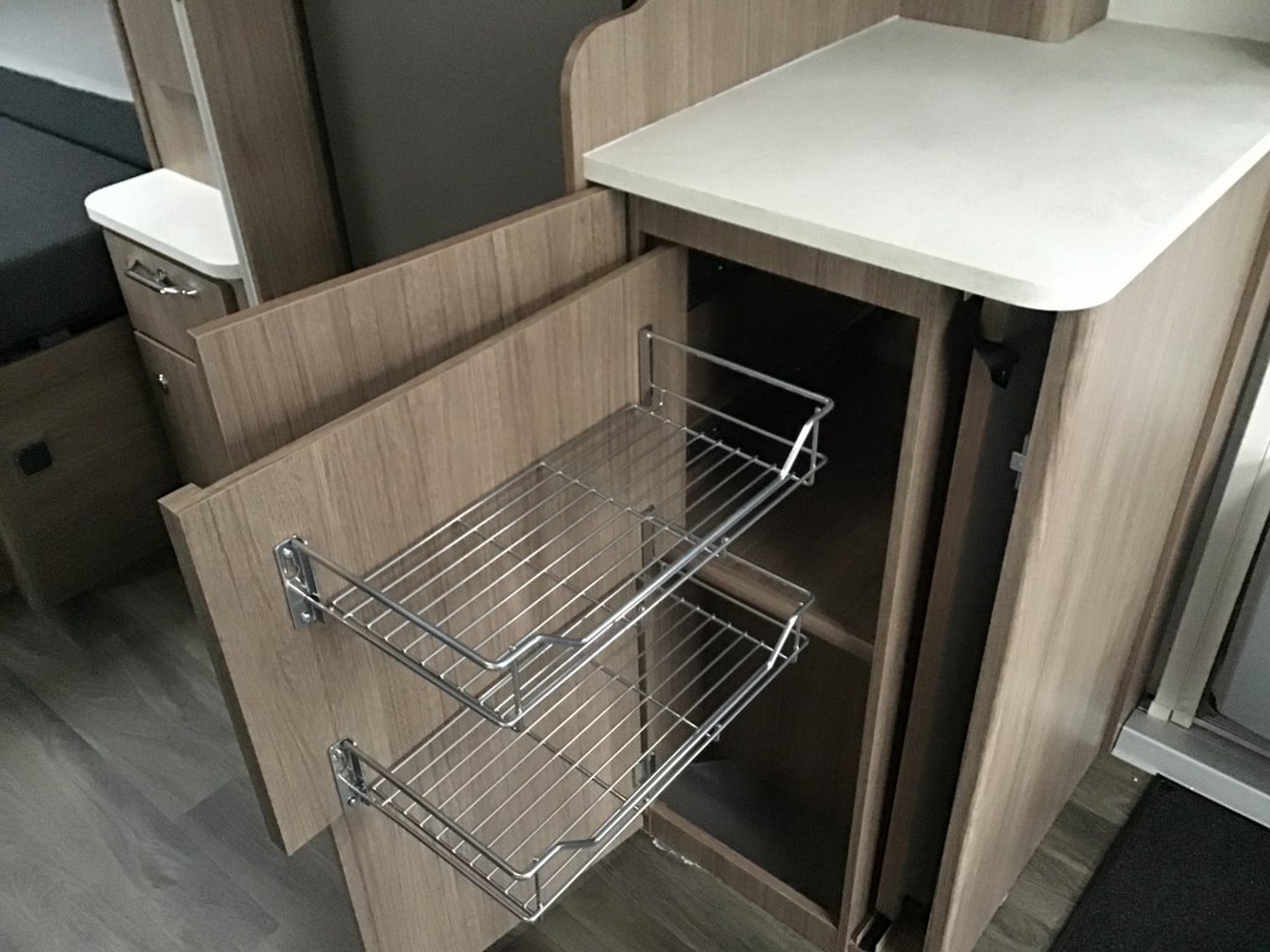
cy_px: 476
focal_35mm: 31
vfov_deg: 45.4
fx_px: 1137
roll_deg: +1.2
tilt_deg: -37.6
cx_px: 635
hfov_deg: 58.4
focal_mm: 3.3
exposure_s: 1/17
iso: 500
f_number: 2.4
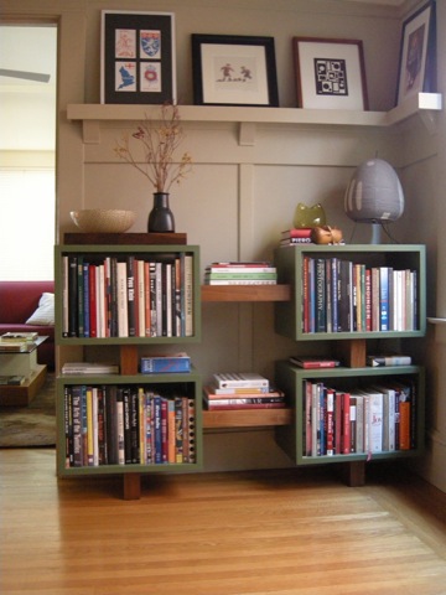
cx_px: 223
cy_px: 298
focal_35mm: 40
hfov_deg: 36.0
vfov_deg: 46.8
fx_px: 687
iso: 800
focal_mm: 8.5
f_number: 2.9
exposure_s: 1/4.7
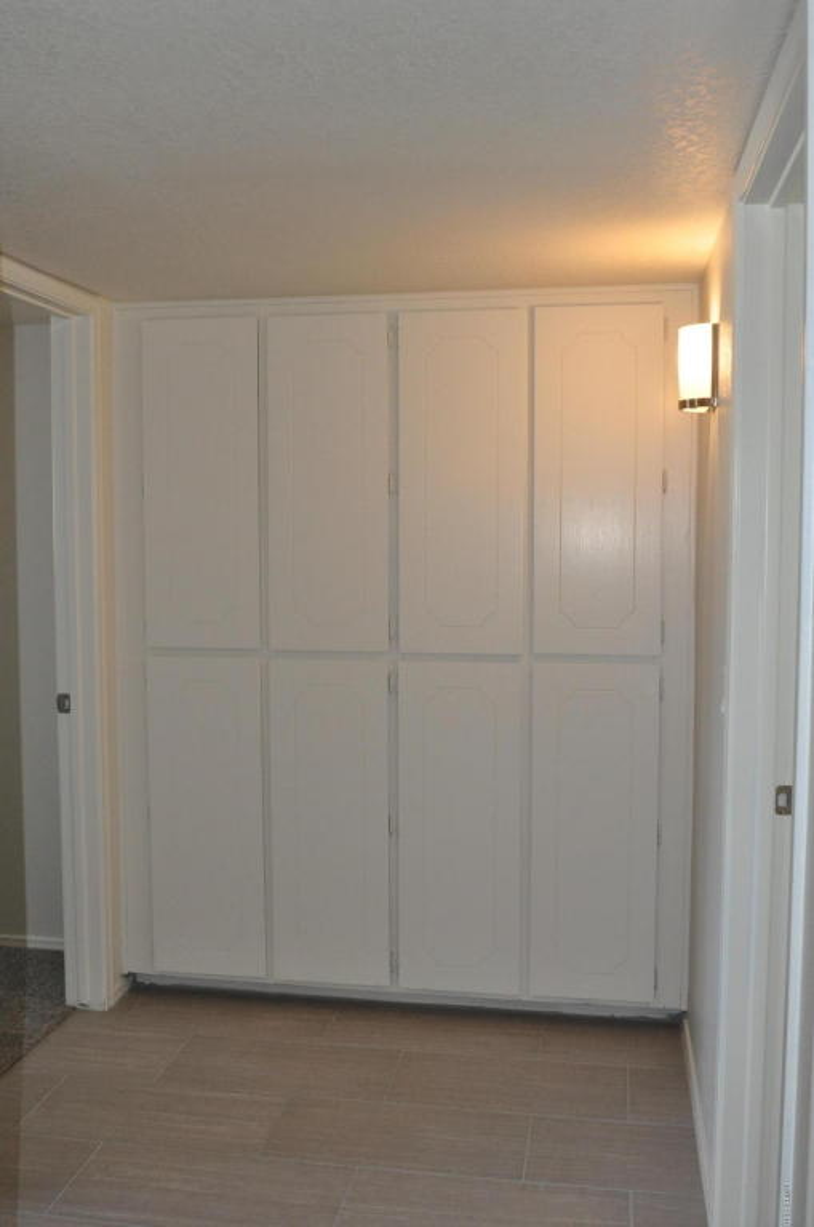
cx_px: 407
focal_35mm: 33
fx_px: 1123
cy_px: 614
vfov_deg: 57.3
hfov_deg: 39.9
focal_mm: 22
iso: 1250
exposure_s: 1/30
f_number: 11
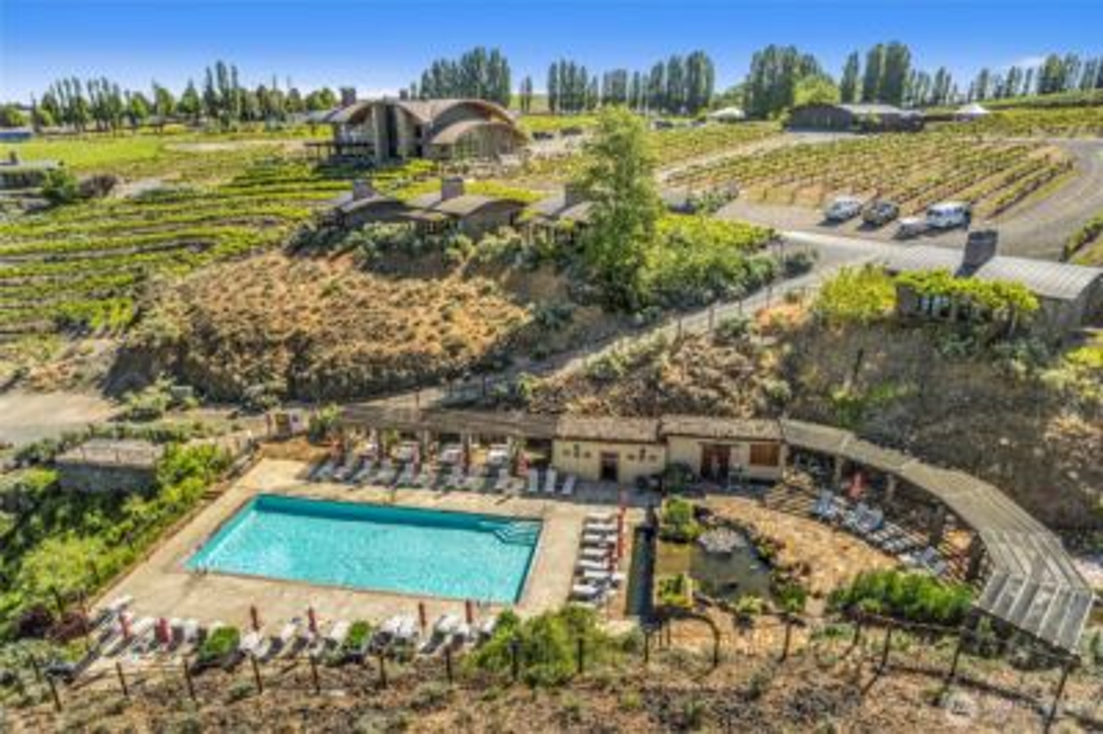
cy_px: 367
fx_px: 673
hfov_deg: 78.6
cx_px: 552
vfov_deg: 57.1
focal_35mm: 22
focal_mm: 8.38
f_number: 2.8
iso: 100
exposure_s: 1/5000
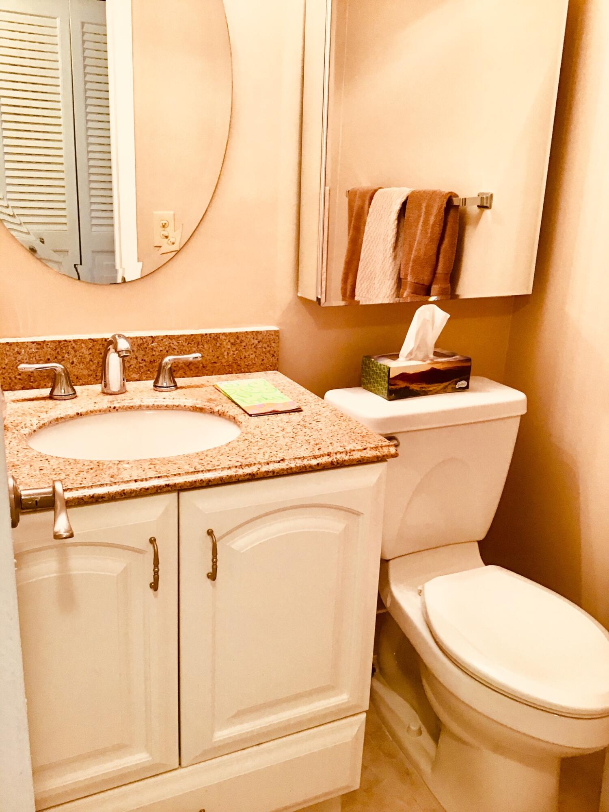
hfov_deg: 45.4
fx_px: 727
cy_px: 406
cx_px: 304
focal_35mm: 31
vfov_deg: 58.4
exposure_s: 1/30
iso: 80
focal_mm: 3.3
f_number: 2.4
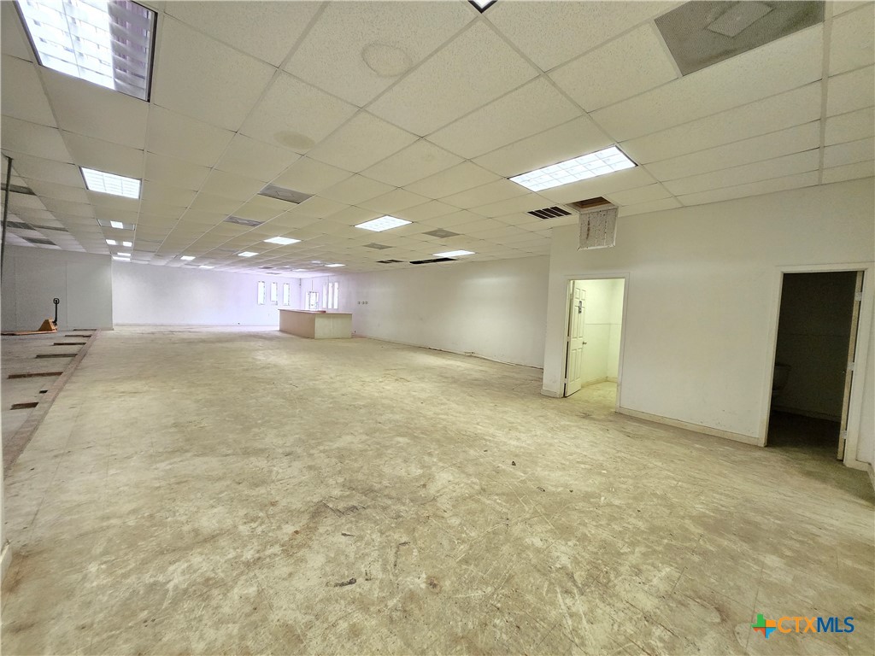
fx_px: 329
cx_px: 438
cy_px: 328
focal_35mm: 13
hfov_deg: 106.2
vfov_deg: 89.9
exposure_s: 1/60
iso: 200
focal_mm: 1.7
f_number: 2.2
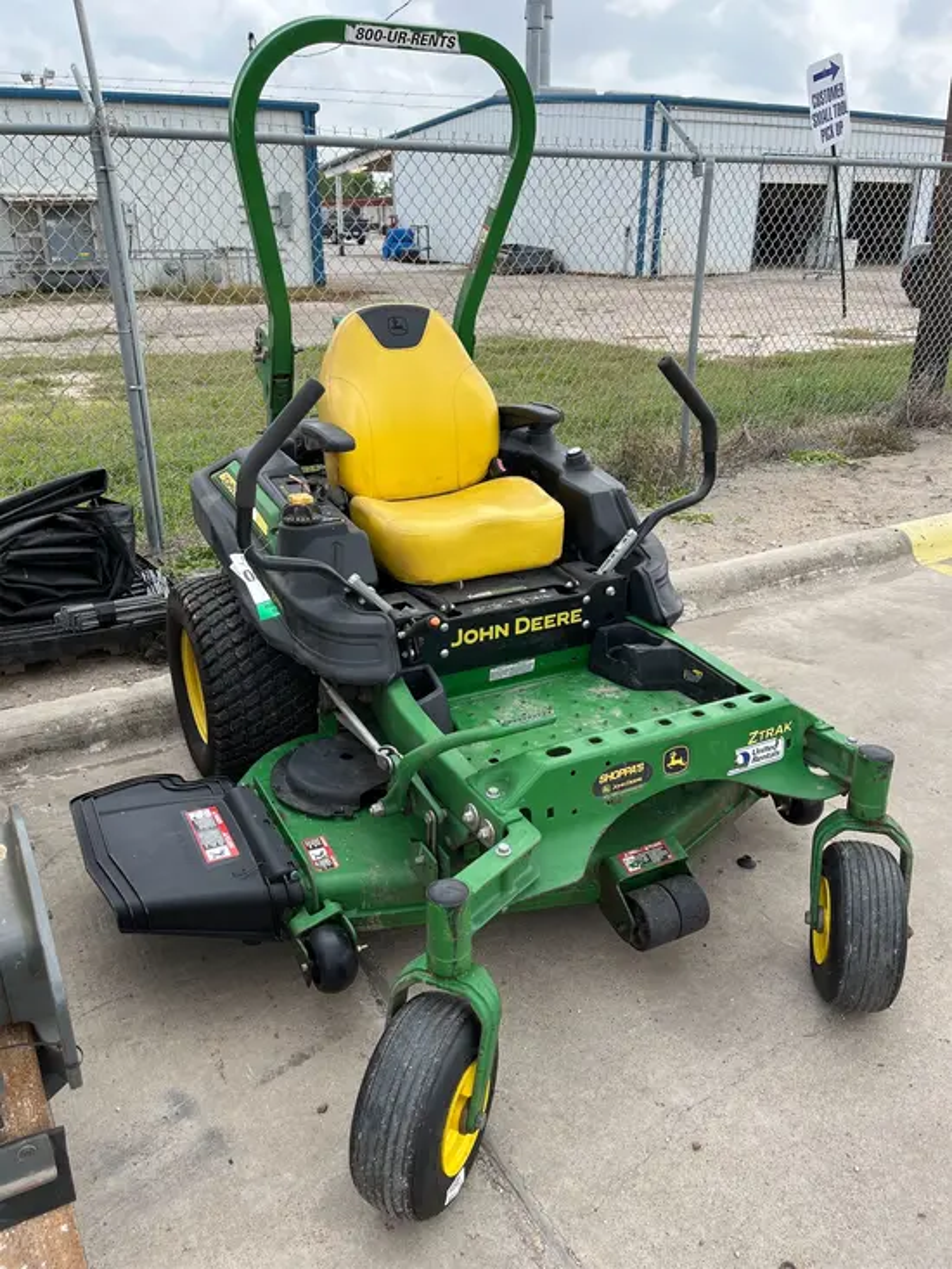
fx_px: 953
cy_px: 634
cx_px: 476
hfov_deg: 53.1
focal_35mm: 26
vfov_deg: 67.3
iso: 50
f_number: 1.6
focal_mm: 5.1
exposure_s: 1/1441
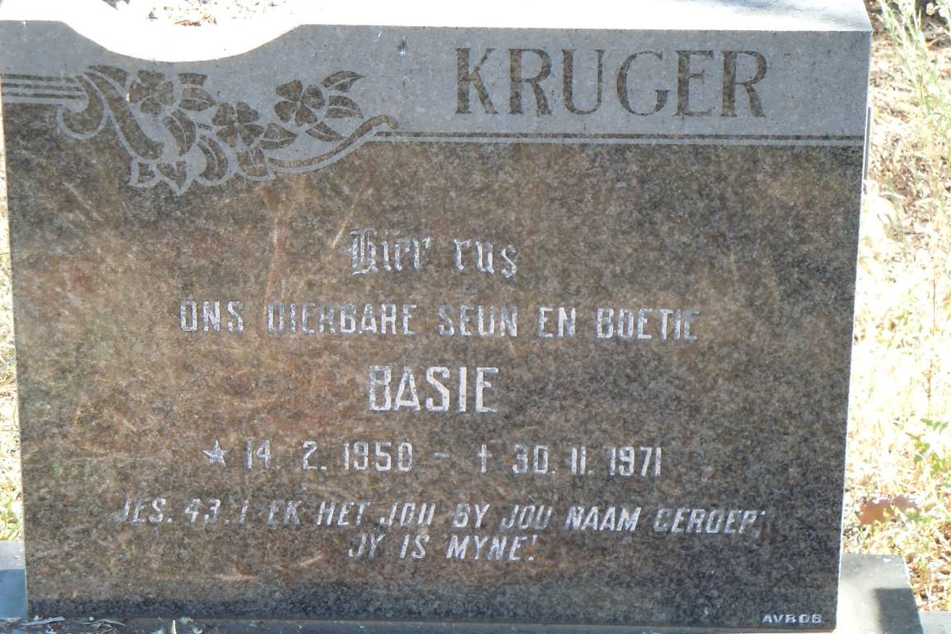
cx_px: 471
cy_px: 341
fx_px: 3275
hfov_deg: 16.5
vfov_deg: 11.0
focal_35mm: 124
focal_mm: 20.9
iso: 200
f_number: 4.6
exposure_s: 1/80
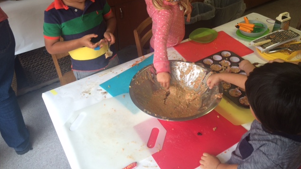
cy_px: 55
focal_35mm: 32
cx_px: 152
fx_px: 255
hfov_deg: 61.0
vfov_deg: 36.2
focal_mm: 4.15
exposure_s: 1/60
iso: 40
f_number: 2.2
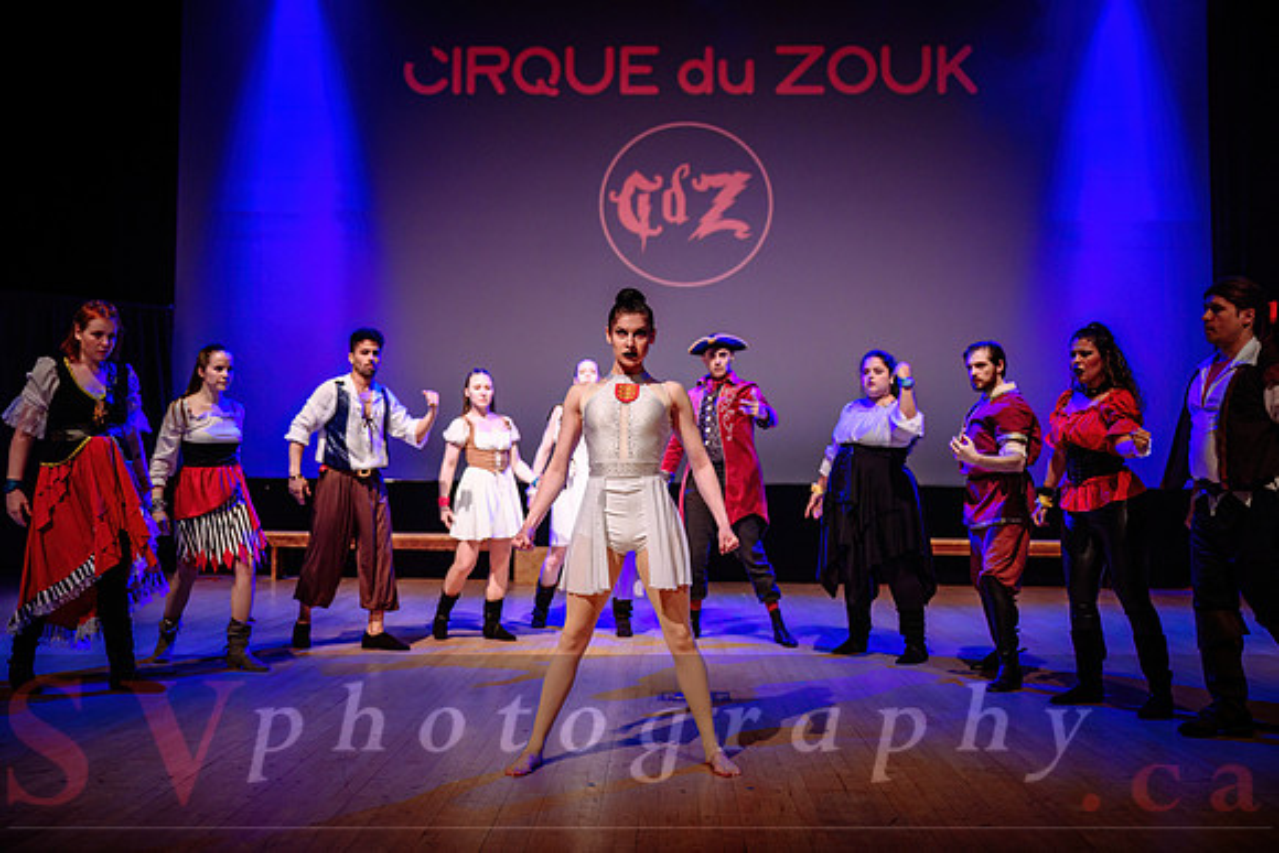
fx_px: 1211
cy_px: 426
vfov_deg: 38.8
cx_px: 623
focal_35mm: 34
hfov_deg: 55.7
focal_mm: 32.5
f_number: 2.8
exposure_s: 1/200
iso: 1600
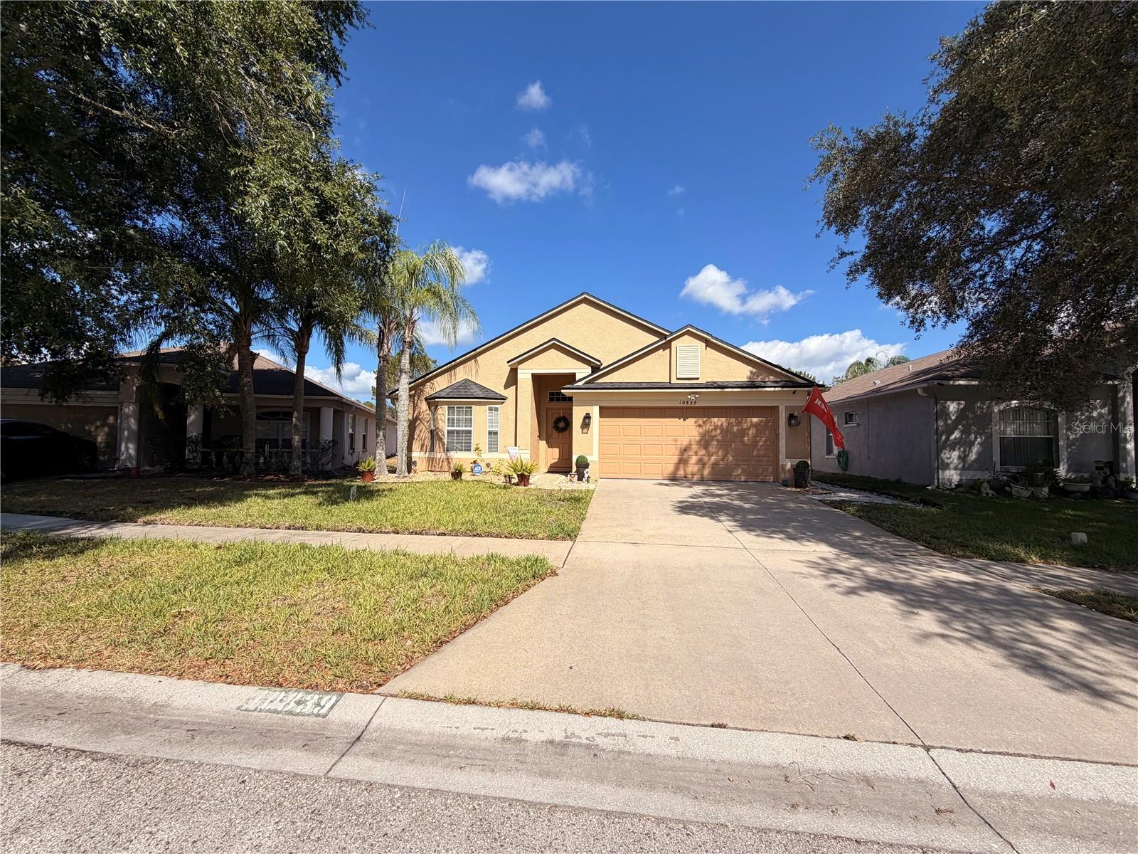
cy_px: 427
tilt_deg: +2.0
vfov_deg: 85.7
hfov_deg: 102.1
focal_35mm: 14
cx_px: 569
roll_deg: -0.8
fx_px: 460
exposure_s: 1/1068
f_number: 2.2
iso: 20
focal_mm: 2.22
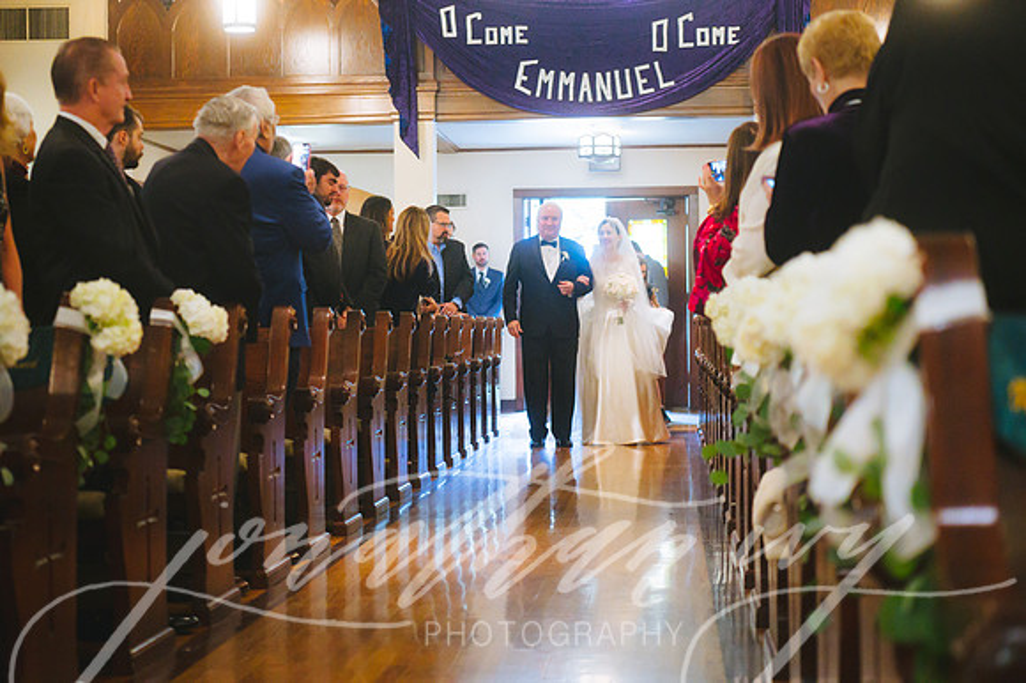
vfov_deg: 19.4
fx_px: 1994
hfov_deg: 28.9
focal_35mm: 70
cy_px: 342
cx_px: 513
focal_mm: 70
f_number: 2.8
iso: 2500
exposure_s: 1/250
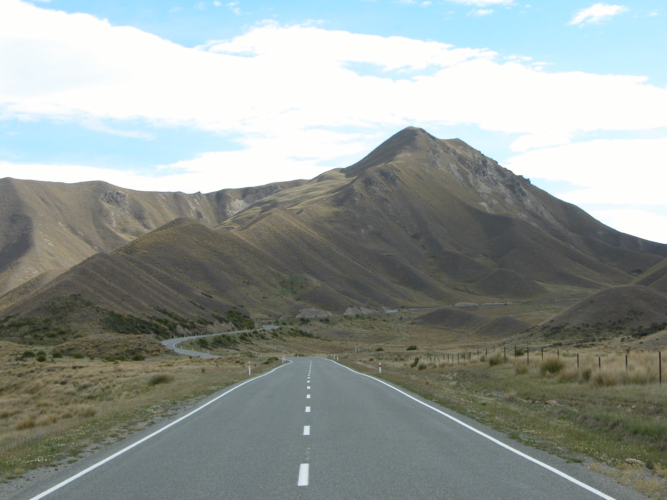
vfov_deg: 18.9
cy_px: 250
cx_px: 334
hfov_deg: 25.0
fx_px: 1503
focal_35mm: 78
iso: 100
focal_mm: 19.9
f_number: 5.4
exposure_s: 1/258
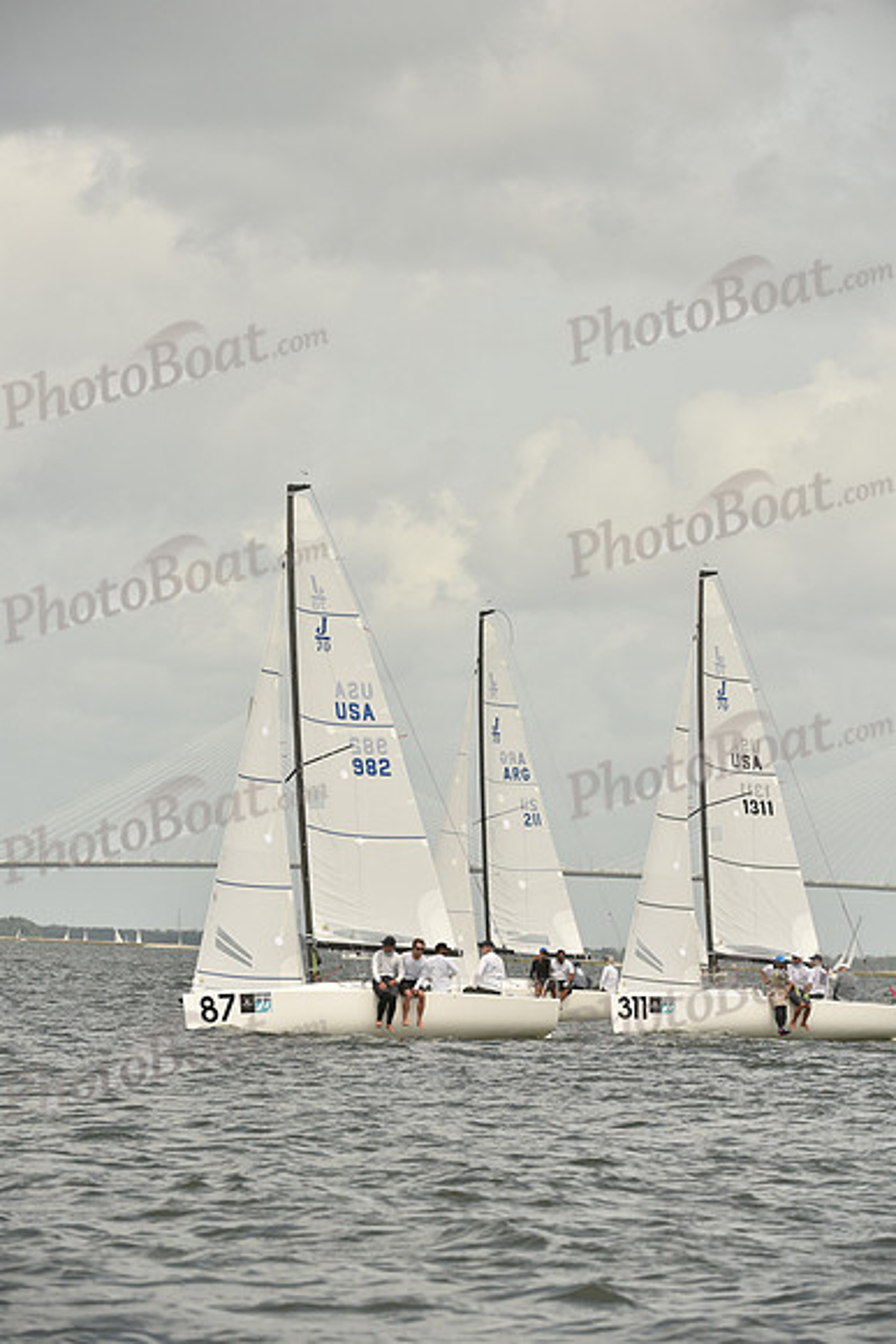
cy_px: 672
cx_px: 448
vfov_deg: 10.3
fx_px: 7462
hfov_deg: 6.9
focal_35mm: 200
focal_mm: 200
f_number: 7.1
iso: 320
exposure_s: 1/1250
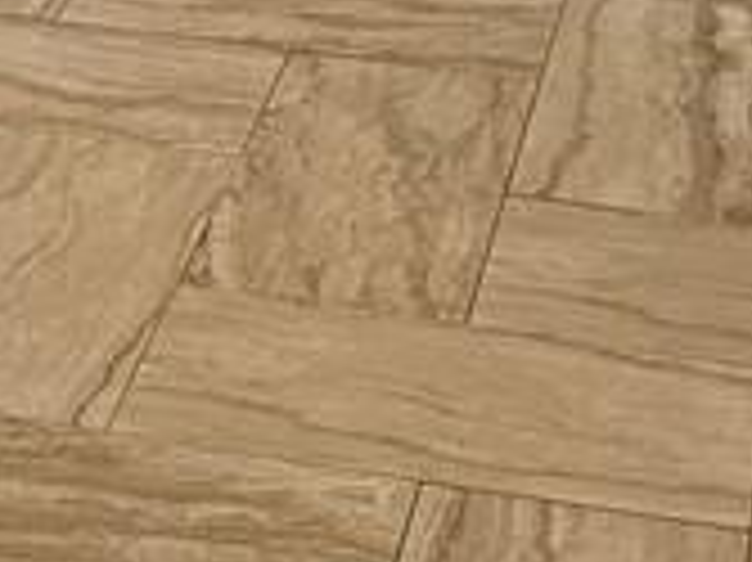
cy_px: -724
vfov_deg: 9.2
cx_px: 32
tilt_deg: -7.3
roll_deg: -0.3
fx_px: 3191
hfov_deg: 13.3
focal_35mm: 147
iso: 250
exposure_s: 1/60
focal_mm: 6.76
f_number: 1.78
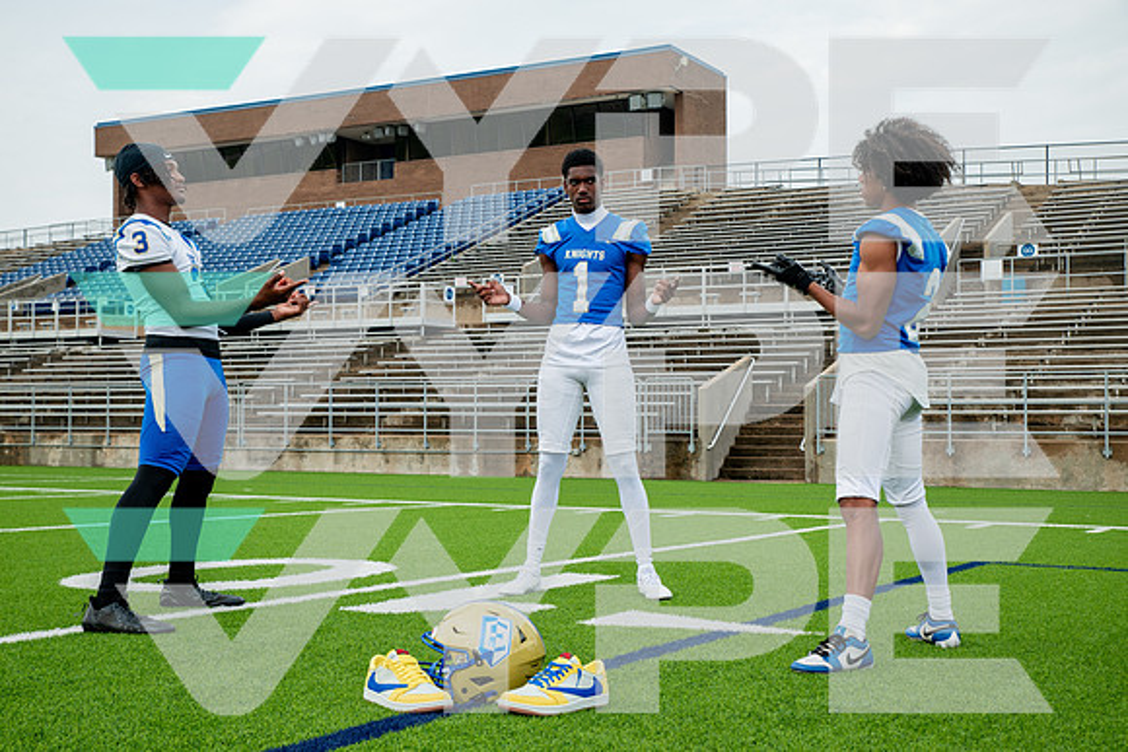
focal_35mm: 46
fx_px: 1442
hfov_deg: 42.7
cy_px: 376
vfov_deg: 29.3
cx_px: 564
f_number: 7.1
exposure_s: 1/320
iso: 200
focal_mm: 46
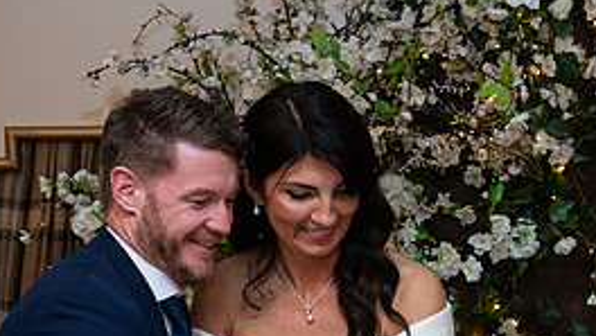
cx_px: 406
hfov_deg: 18.5
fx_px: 1819
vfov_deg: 10.5
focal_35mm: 115
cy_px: 353
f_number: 3.5
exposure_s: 1/160
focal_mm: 50
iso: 800
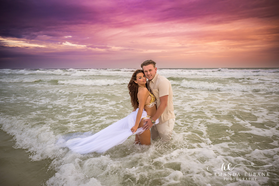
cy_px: 93
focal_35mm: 26
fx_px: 205
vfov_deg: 48.7
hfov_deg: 68.4
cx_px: 140
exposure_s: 1/500
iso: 320
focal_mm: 26.5
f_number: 2.8
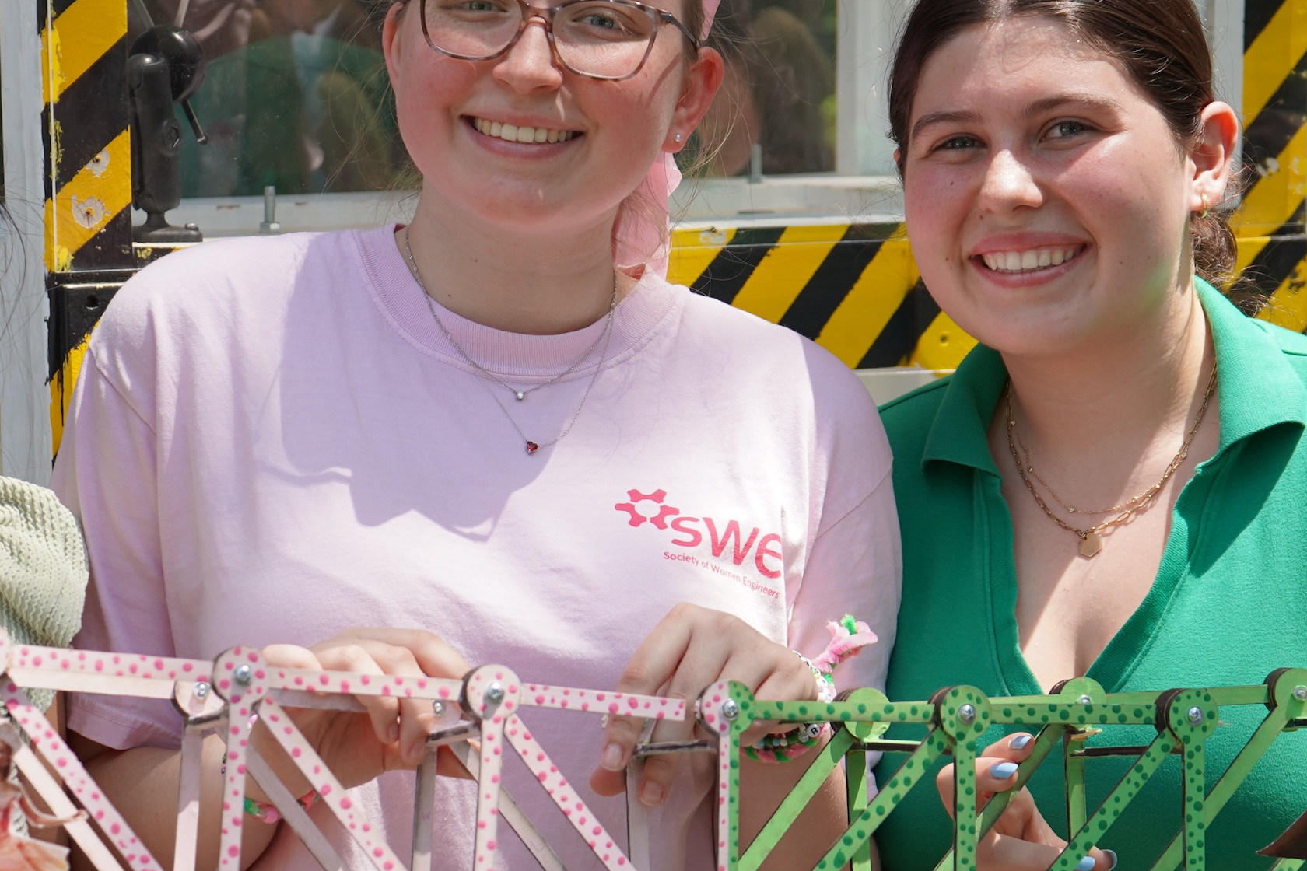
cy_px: 628
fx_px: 3630
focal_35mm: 100
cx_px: 428
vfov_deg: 13.6
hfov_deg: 20.3
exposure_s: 1/250
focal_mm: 48
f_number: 4.5
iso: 100
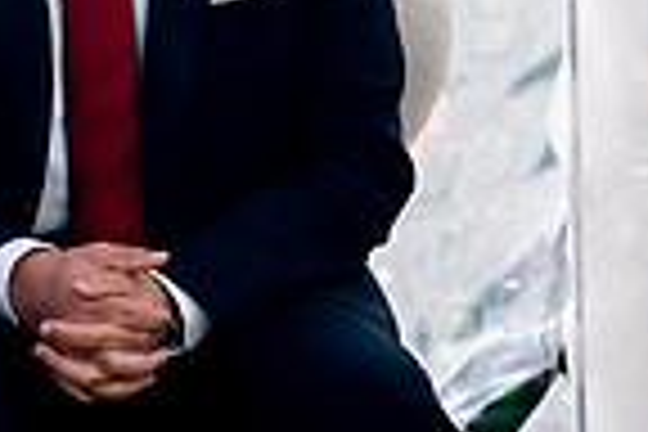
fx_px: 6102
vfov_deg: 4.1
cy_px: 52
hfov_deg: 6.0
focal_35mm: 339
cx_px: -207
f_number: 2
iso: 100
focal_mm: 84
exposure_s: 1/2500
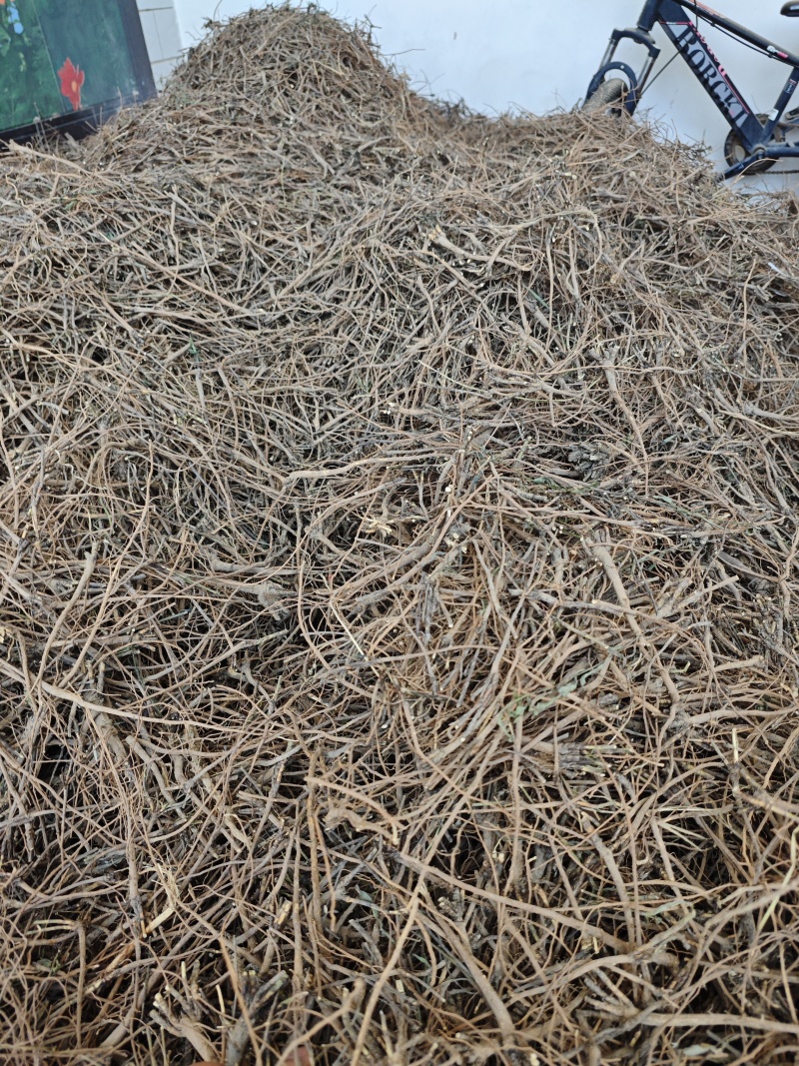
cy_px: 533
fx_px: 739
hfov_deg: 56.8
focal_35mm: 24
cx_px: 400
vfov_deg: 71.6
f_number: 1.6
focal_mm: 5.84
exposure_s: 1/159
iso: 50
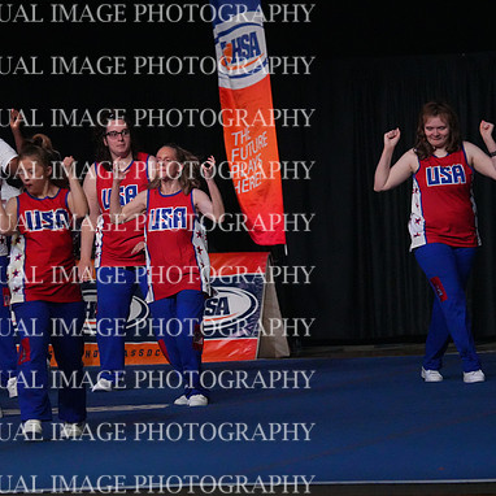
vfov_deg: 7.1
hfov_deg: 7.1
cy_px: 249
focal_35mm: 245
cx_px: 127
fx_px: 3972
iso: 16000
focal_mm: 190
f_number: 5.6
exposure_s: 1/1250
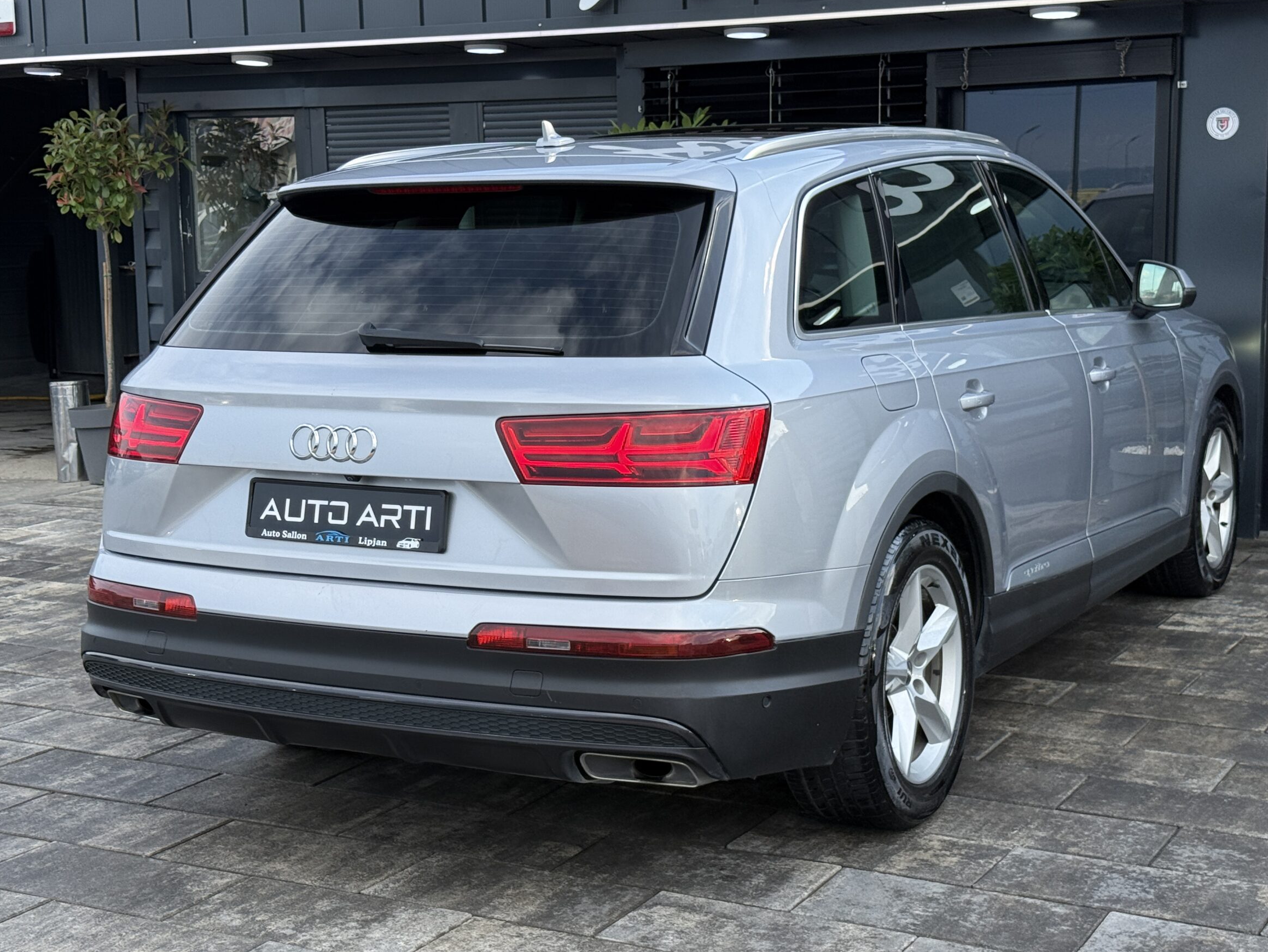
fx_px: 1942
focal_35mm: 53
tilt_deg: -6.2
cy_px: 459
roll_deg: +0.3
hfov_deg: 36.2
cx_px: 647
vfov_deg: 27.5
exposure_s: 1/1575
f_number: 1.78
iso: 80
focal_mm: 6.76
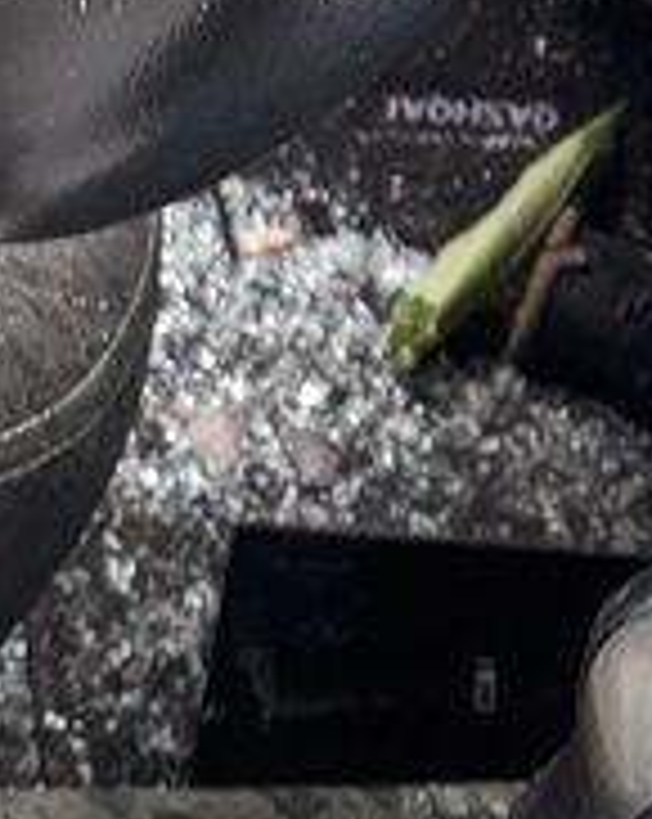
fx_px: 2152
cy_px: -164
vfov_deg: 20.2
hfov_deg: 16.8
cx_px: 656
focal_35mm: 89
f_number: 1.9
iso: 40
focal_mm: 3.6
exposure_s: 1/33
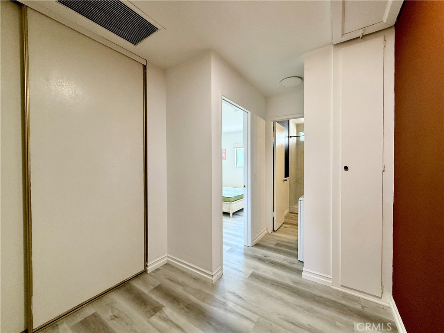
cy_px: 166
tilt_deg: +0.0
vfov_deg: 85.7
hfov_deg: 102.1
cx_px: 222
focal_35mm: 14
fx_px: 180
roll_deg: +0.5
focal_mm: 2.22
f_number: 2.2
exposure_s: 1/120
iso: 200
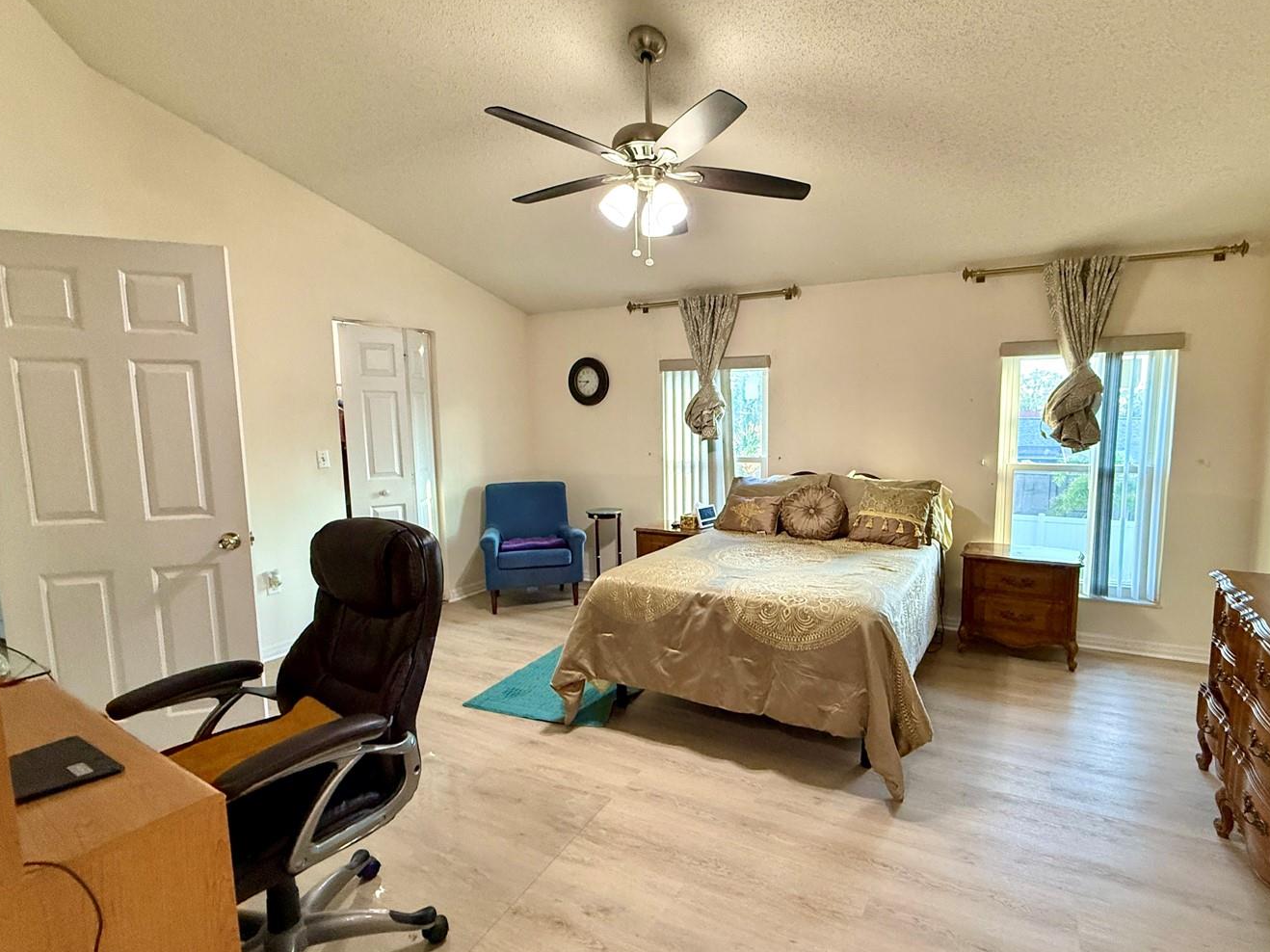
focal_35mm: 17
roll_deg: -0.1
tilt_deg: -6.3
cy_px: 489
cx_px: 725
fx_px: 624
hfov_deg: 90.5
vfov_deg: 74.7
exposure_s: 1/120
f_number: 2.2
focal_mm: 2.22
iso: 500
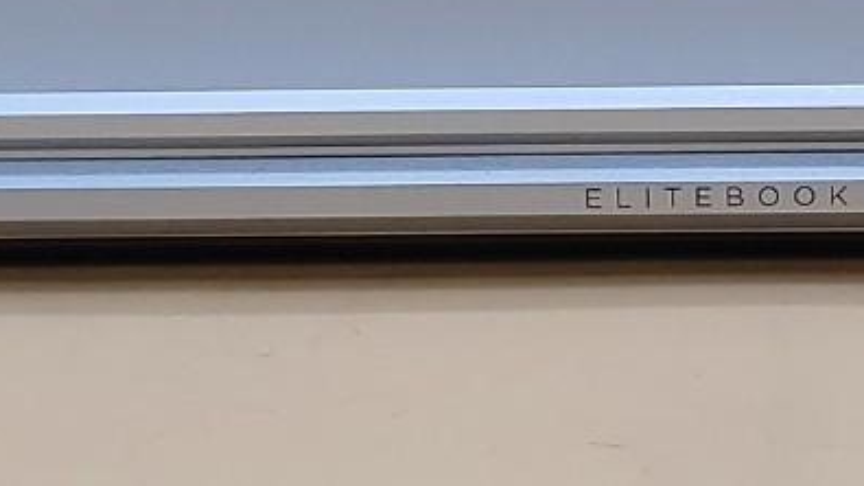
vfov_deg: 8.4
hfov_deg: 14.9
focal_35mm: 143
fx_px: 3275
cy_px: -72
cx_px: 759
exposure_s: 1/187
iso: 50
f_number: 1.8
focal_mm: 4.36
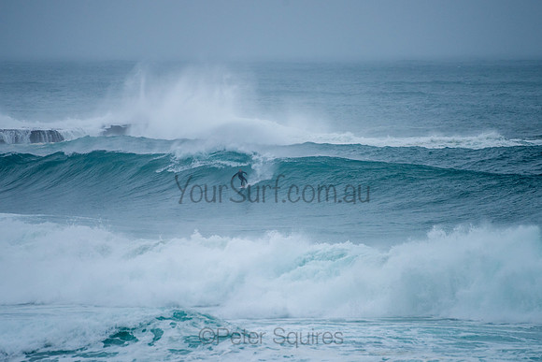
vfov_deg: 2.2
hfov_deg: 3.4
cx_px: 260
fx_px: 9234
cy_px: 167
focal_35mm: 613
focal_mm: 500
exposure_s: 1/1250
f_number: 5.6
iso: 320
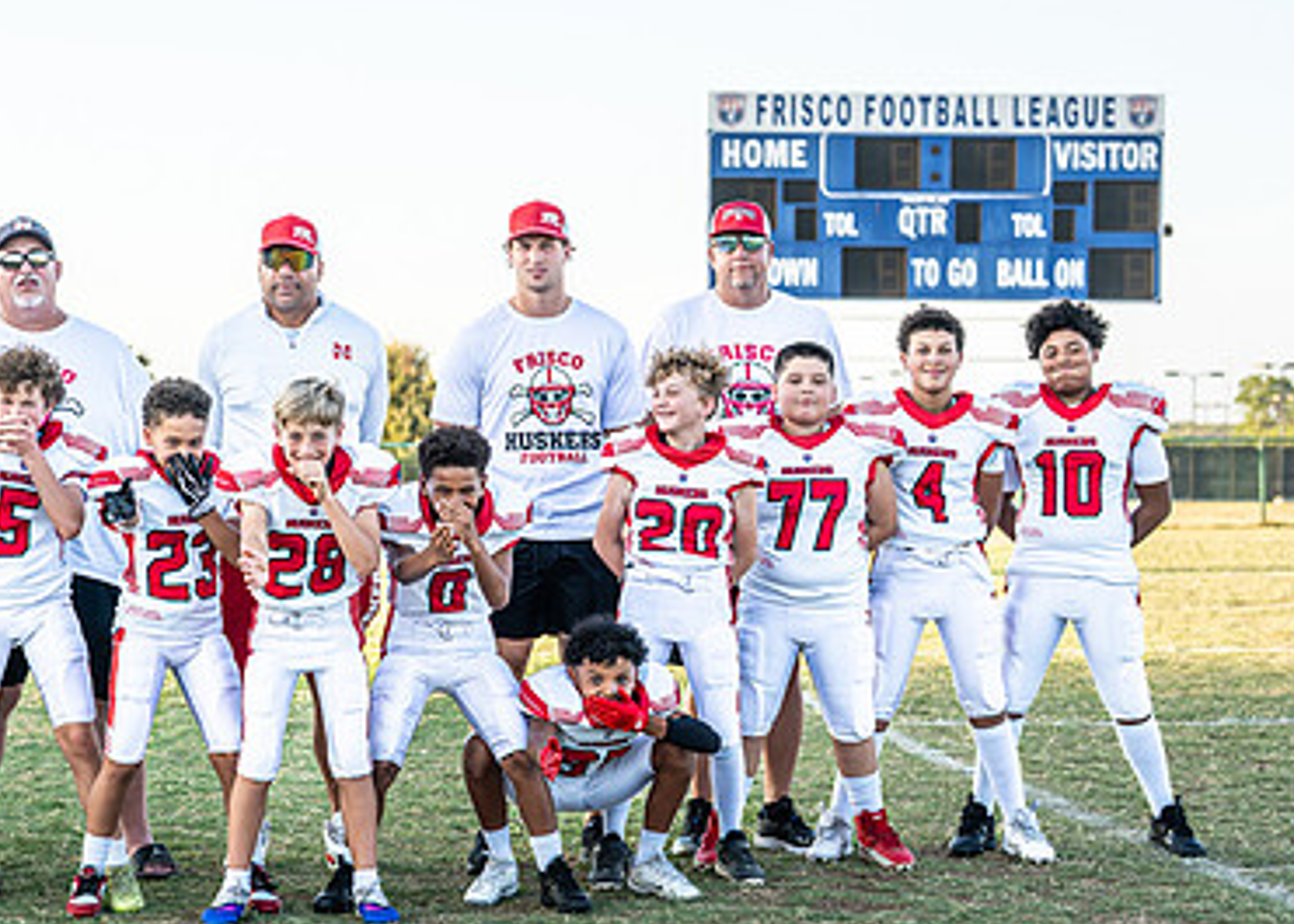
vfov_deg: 15.6
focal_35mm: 92
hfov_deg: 21.4
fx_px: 3381
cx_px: 259
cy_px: 554
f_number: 2.8
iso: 500
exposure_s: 1/1600
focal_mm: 50
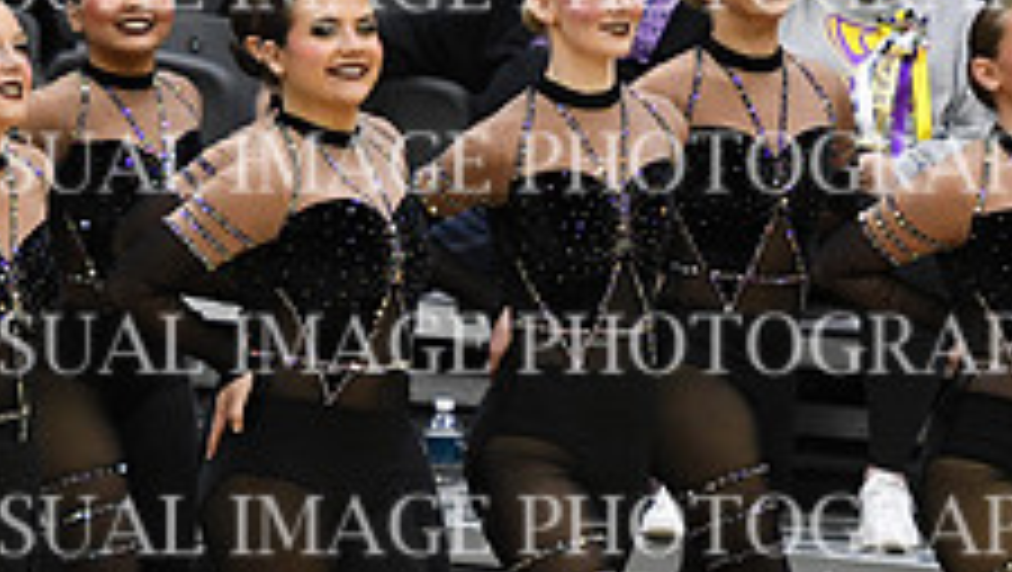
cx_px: 495
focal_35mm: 666
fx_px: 17886
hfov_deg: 3.2
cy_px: 435
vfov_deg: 1.8
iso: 3200
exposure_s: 1/400
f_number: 2.8
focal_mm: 165
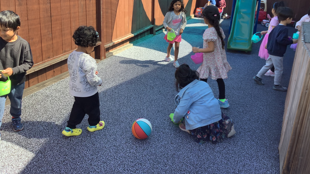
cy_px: 57
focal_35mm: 34
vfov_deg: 34.3
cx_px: 155
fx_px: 279
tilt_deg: -17.7
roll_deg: -1.4
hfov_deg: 58.0
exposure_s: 1/155
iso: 25
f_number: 2.4
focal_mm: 3.3
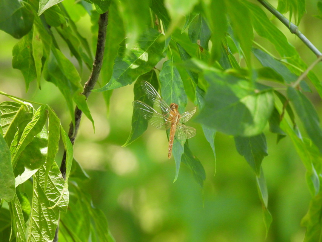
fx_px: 11164
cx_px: 161
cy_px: 121
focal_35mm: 1200
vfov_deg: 1.2
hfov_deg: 1.7
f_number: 6.3
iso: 800
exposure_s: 1/200
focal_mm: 214
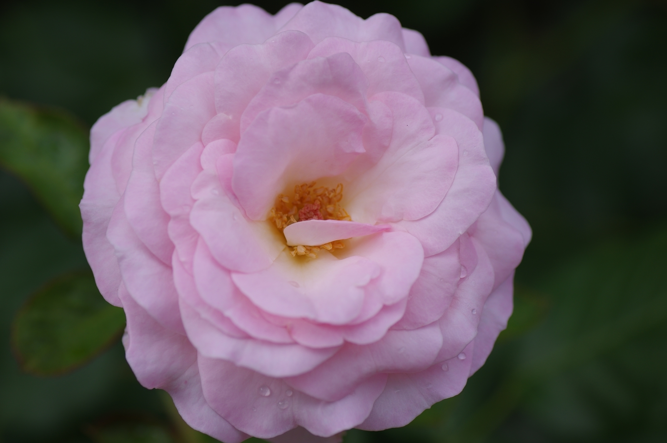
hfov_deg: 15.2
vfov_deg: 10.1
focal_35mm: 135
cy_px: 222
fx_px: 2499
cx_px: 334
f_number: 4.5
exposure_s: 1/320
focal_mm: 90
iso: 100
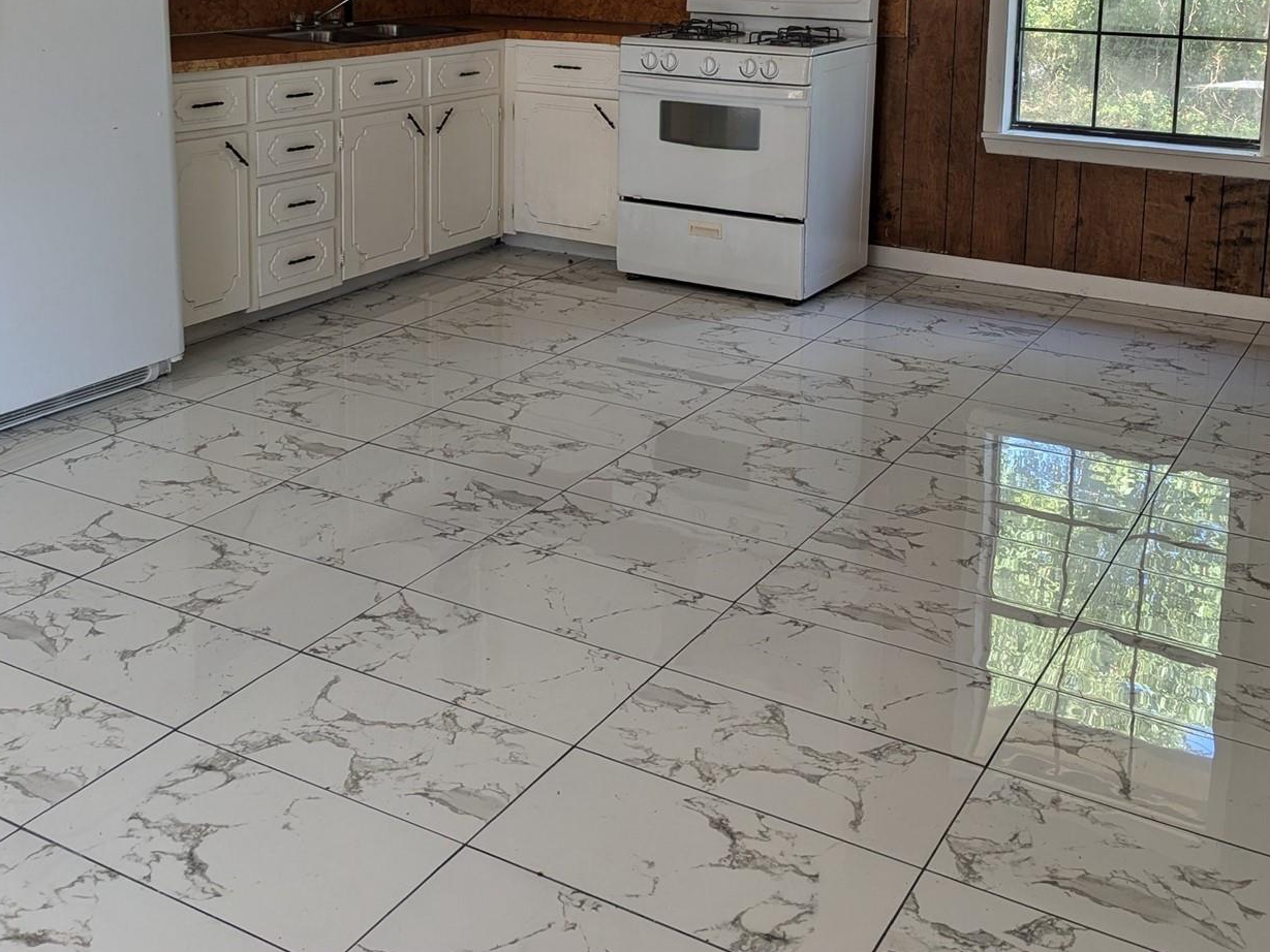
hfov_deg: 46.8
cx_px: 622
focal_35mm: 40
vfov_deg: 34.7
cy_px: 170
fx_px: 1468
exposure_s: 1/130
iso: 46
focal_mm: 6.81
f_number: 1.85
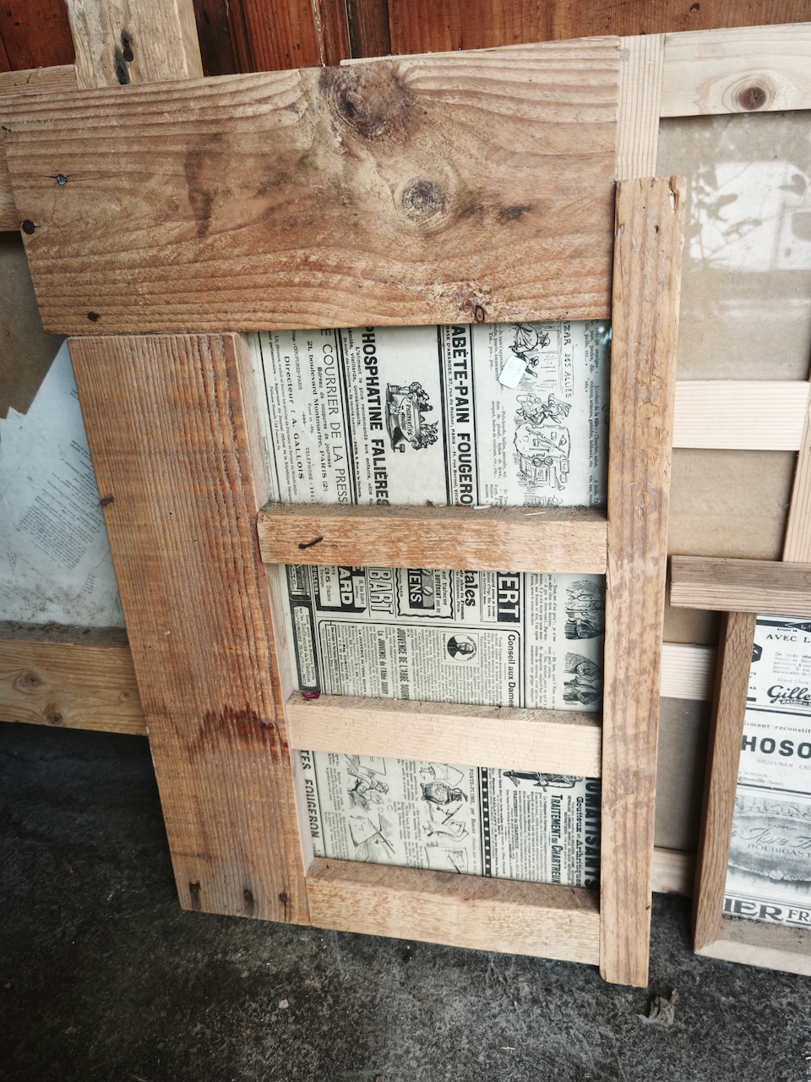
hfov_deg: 49.7
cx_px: 406
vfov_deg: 63.4
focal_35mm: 28
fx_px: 875
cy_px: 541
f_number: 1.7
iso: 160
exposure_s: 1/100
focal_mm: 5.35
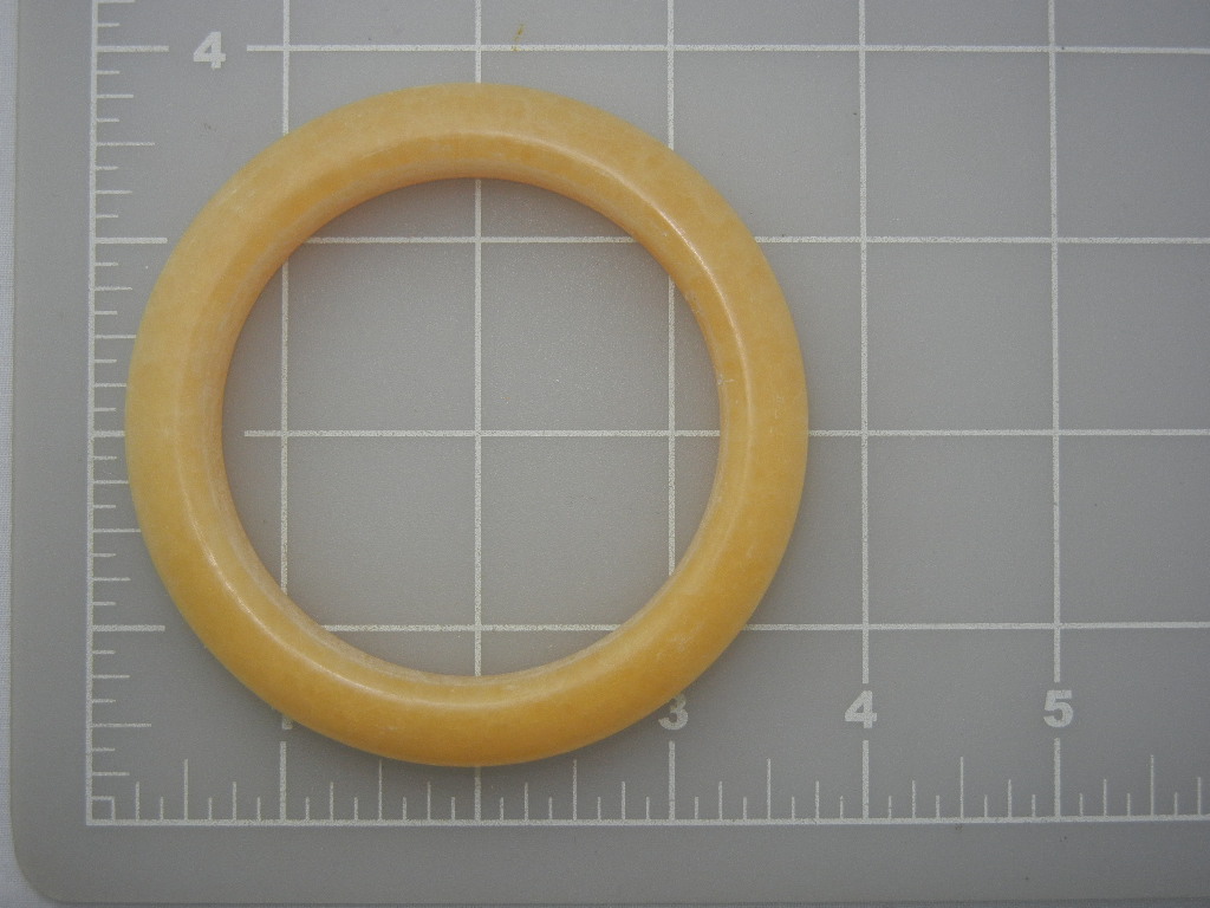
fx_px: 1573
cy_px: 454
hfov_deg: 42.1
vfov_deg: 32.2
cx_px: 605
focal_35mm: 45
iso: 200
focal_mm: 8.1
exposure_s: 1/30
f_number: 3.8
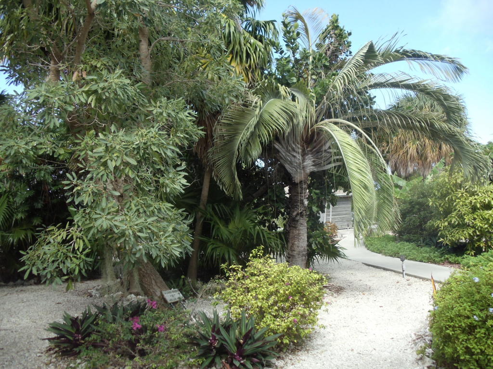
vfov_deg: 32.9
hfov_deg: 42.9
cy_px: 184
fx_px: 627
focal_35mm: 44
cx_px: 246
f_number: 3.5
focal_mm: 6
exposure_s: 1/320
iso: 100
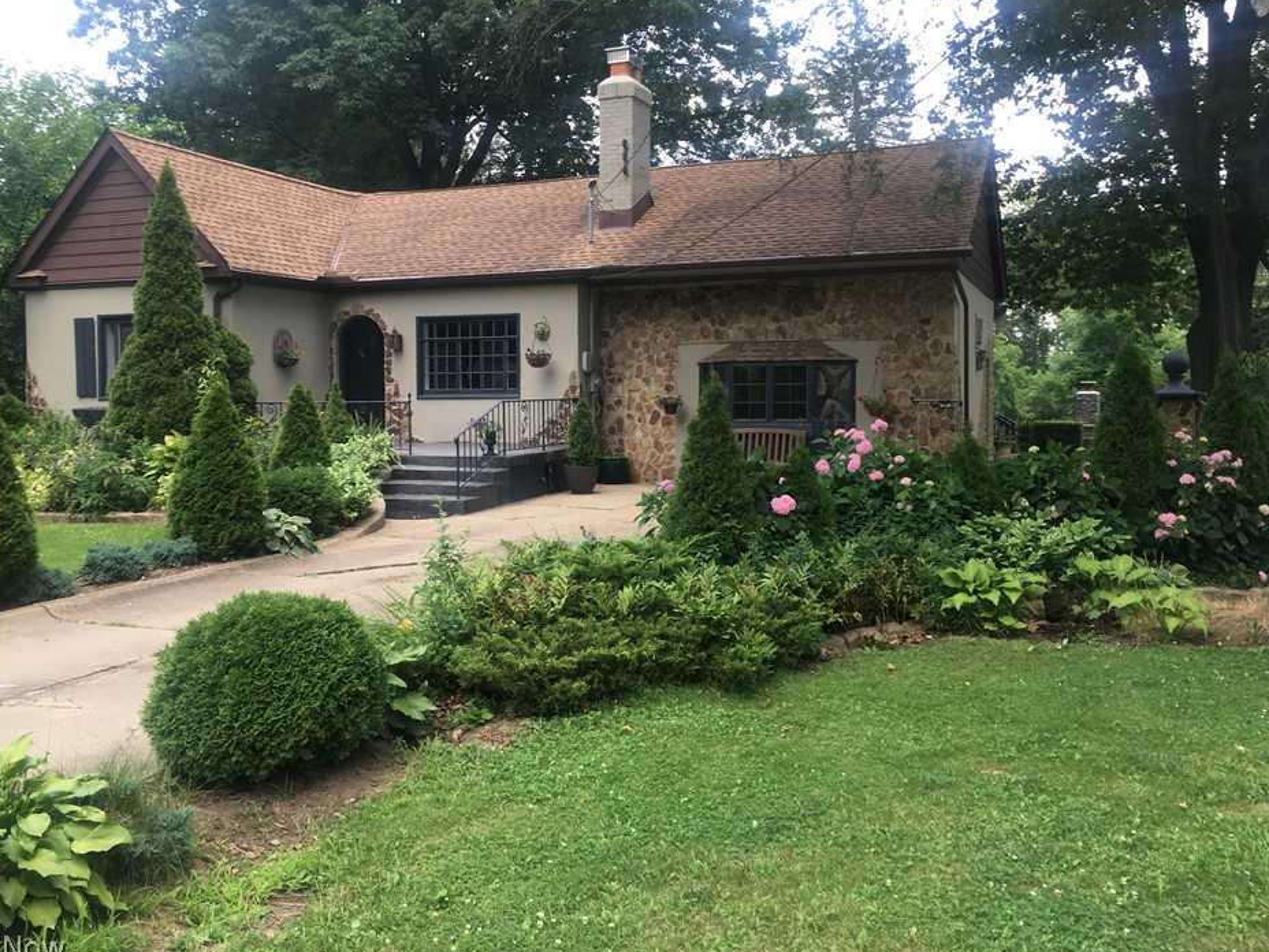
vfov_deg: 44.1
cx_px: 624
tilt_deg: +0.1
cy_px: 445
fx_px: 1173
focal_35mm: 32
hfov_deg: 56.8
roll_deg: +0.4
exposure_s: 1/120
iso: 25
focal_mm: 4.15
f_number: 2.2
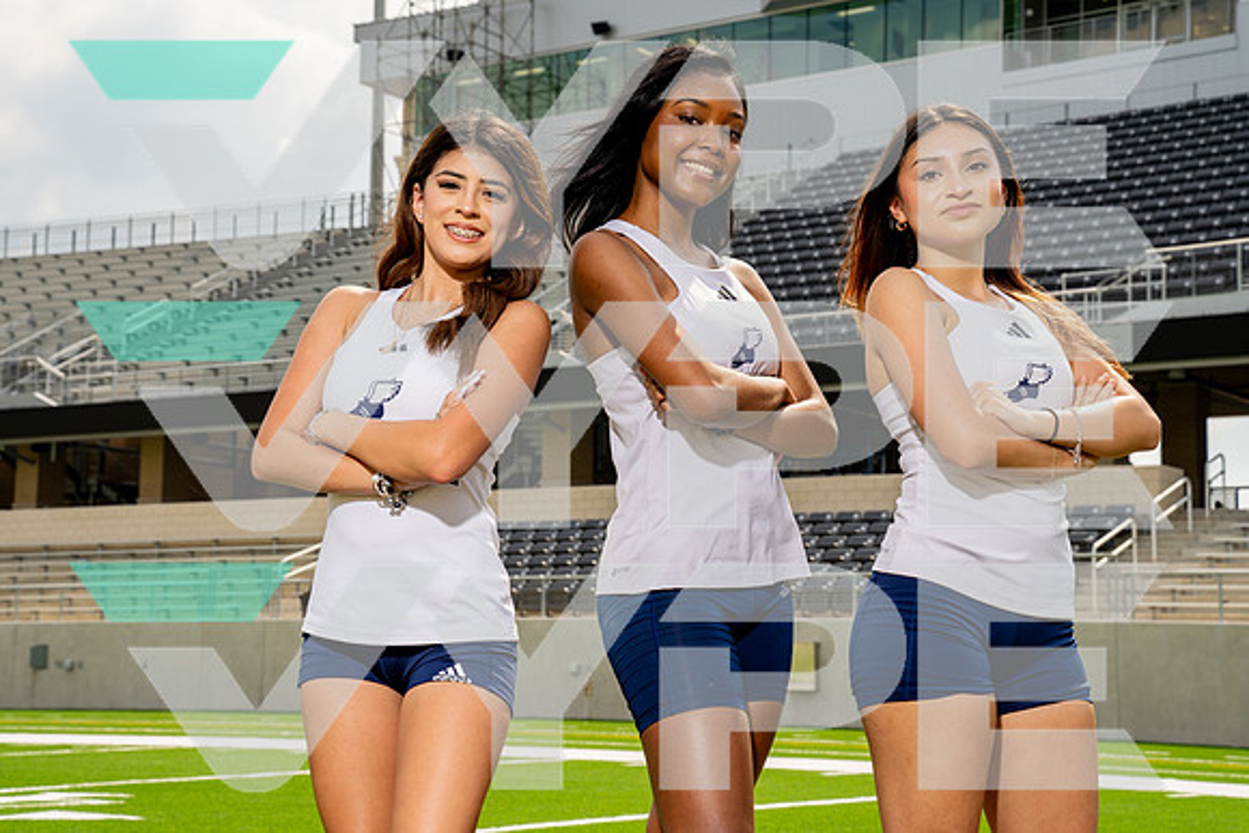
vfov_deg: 21.7
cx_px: 624
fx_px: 2175
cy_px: 416
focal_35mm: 63
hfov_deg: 32.0
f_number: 8
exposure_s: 1/250
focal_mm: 61
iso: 100
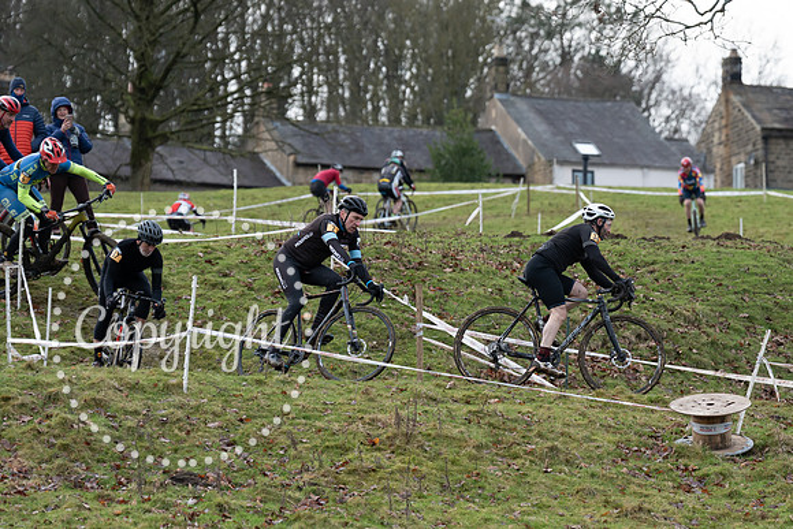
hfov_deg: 10.3
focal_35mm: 199
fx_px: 4391
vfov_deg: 6.9
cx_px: 564
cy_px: 248
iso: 1000
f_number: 3.5
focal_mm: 140
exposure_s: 1/1000
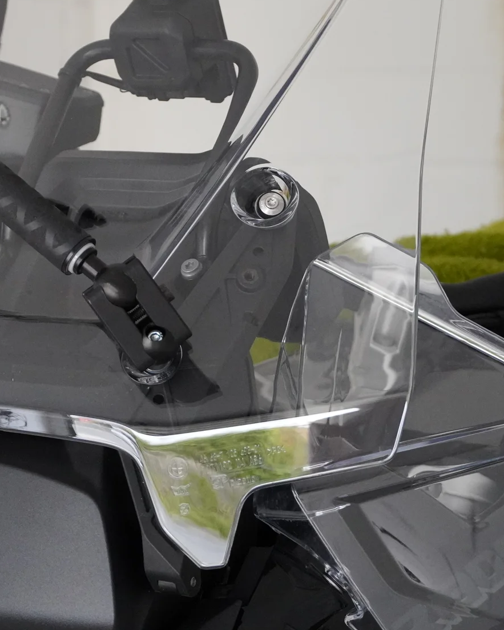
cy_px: 266
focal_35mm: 130
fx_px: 2419
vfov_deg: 14.8
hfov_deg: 11.8
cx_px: 54
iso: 5000
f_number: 5
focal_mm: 53
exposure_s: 1/160
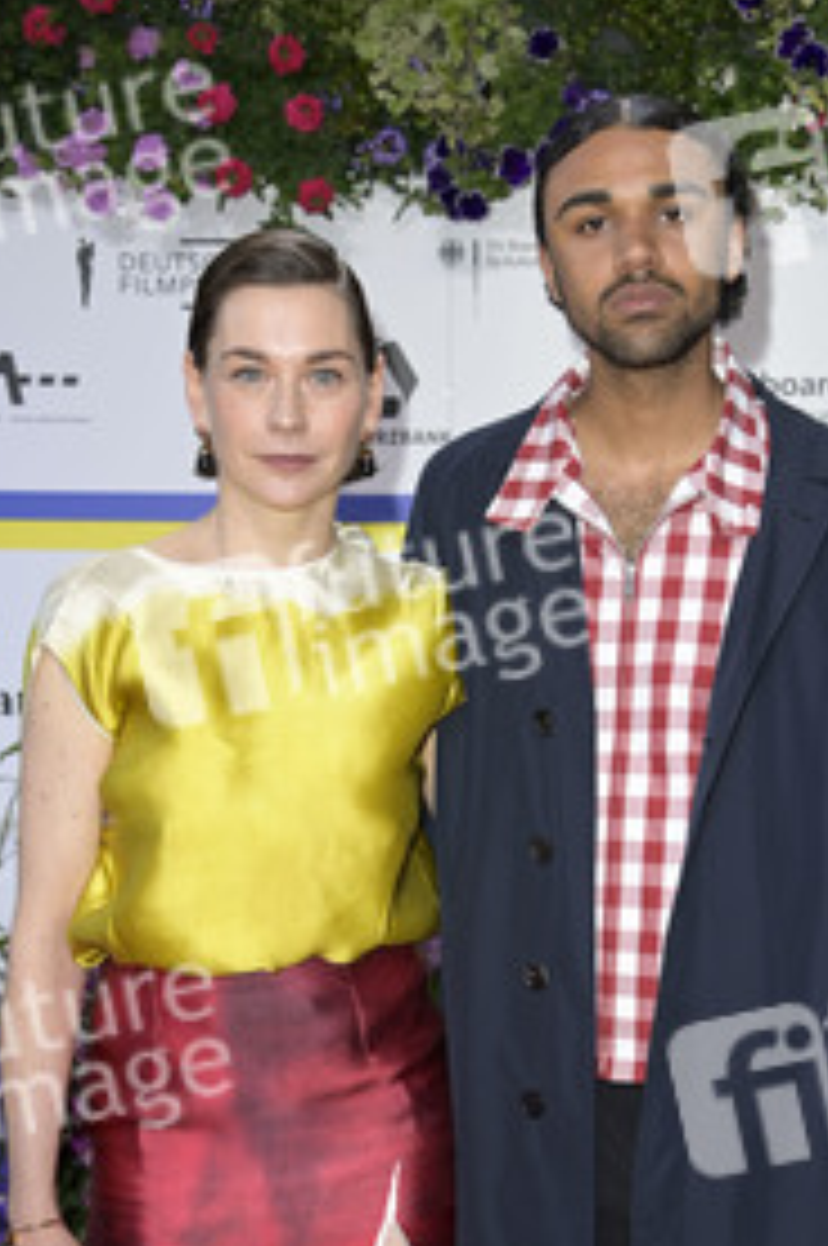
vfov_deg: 24.9
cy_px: 846
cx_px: 490
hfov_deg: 16.8
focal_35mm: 81
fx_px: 2801
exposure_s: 1/250
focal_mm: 56
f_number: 6.3
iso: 640
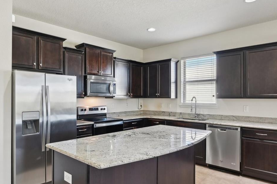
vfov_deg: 53.0
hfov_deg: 73.8
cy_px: 99
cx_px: 136
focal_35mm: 24
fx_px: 184
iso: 400
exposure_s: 1/20
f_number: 8
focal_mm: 14
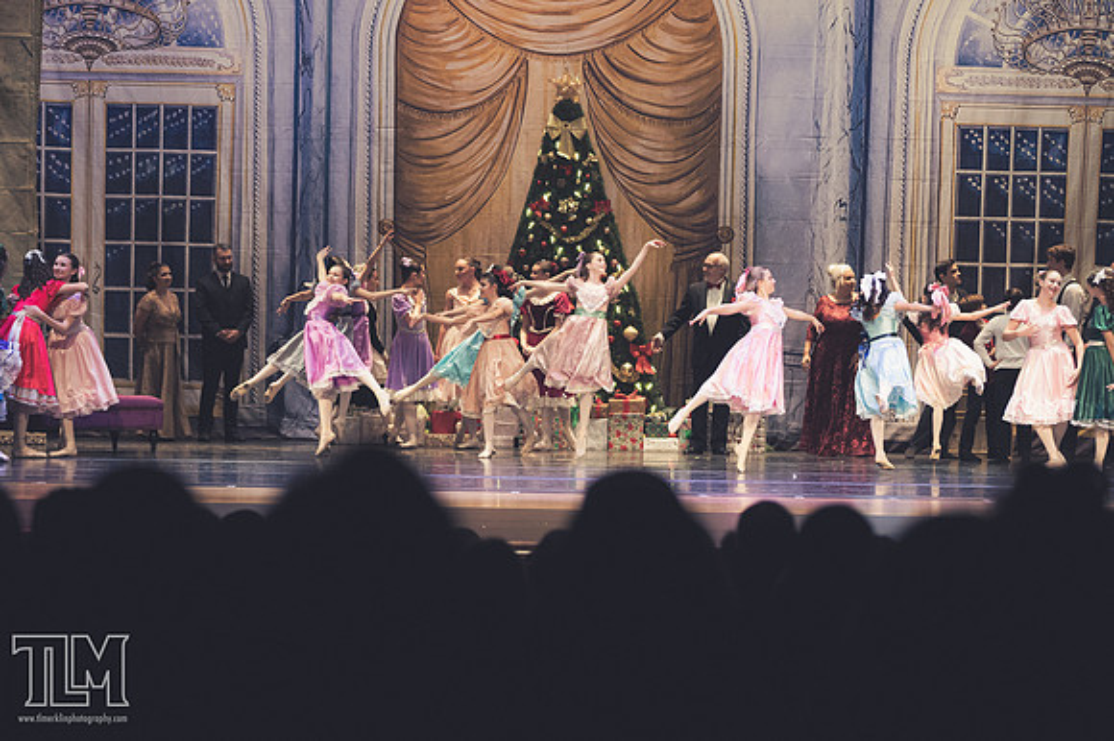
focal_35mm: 123
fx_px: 3804
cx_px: 557
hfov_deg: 16.7
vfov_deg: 11.1
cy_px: 370
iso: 1250
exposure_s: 1/320
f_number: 2.8
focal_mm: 82
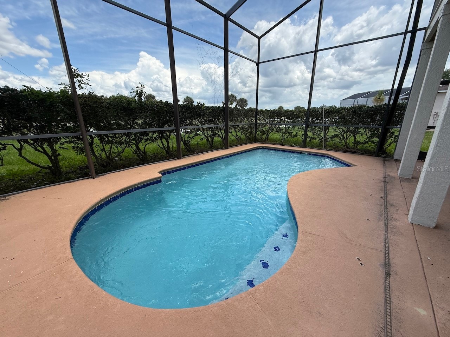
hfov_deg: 102.1
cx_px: 225
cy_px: 168
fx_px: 182
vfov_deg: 85.7
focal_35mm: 14
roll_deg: +0.7
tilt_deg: -12.9
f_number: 2.2
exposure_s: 1/841
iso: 64
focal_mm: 2.22
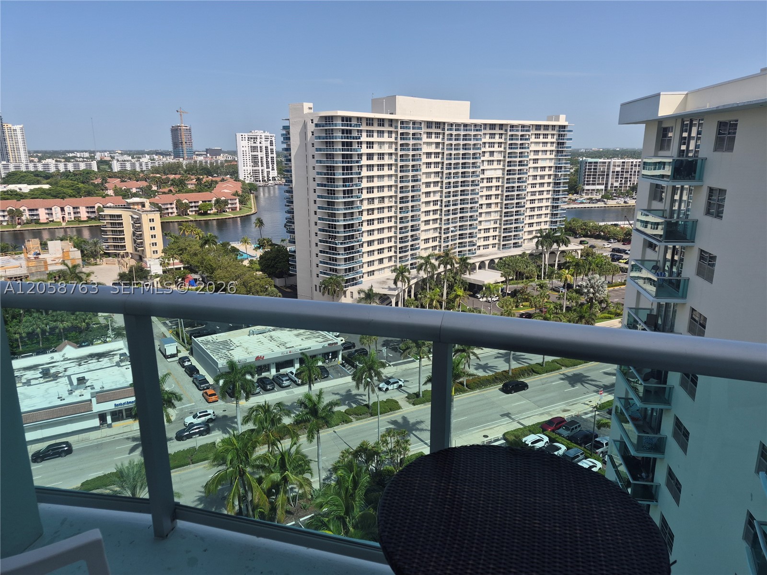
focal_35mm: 23
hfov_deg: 73.9
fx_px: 510
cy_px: 288
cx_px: 384
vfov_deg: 58.9
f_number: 1.8
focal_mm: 5.4
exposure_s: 1/5856
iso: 80
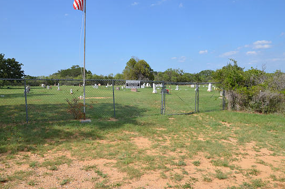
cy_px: 90
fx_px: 218
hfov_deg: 66.4
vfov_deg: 46.9
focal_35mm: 28
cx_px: 148
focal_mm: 17
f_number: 8
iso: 100
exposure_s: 1/250
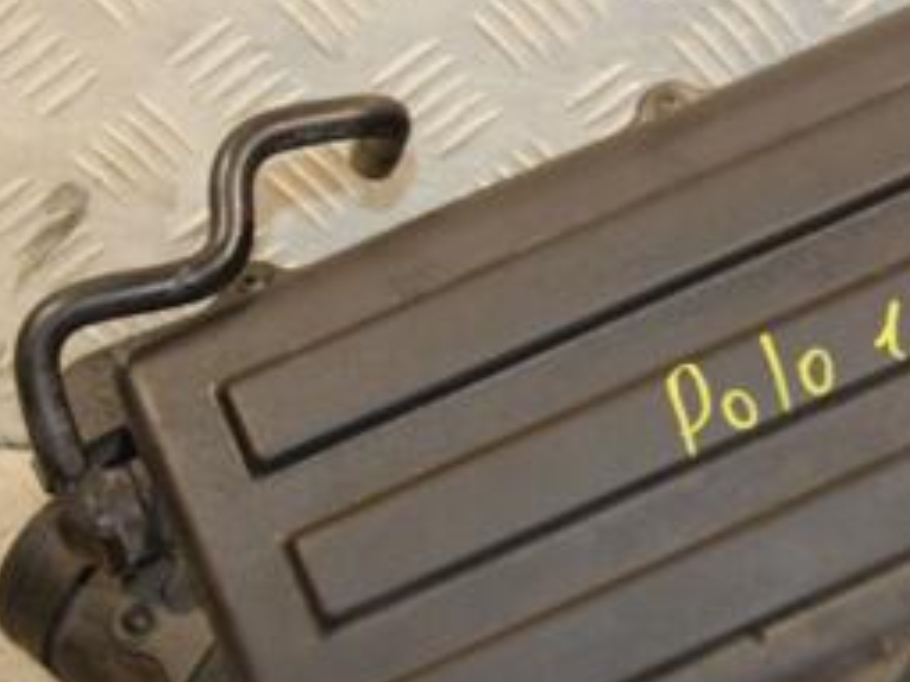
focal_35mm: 102
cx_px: 803
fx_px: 2680
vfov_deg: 14.5
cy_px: 464
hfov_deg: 19.0
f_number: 5
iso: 800
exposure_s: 1/160
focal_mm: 30
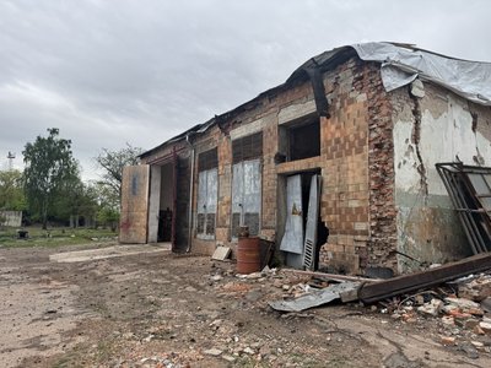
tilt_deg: +4.3
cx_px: 246
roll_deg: -1.4
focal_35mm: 24
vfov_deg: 56.8
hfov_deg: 71.6
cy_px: 184
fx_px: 340
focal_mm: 6.76
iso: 80
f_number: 1.78
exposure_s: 1/995
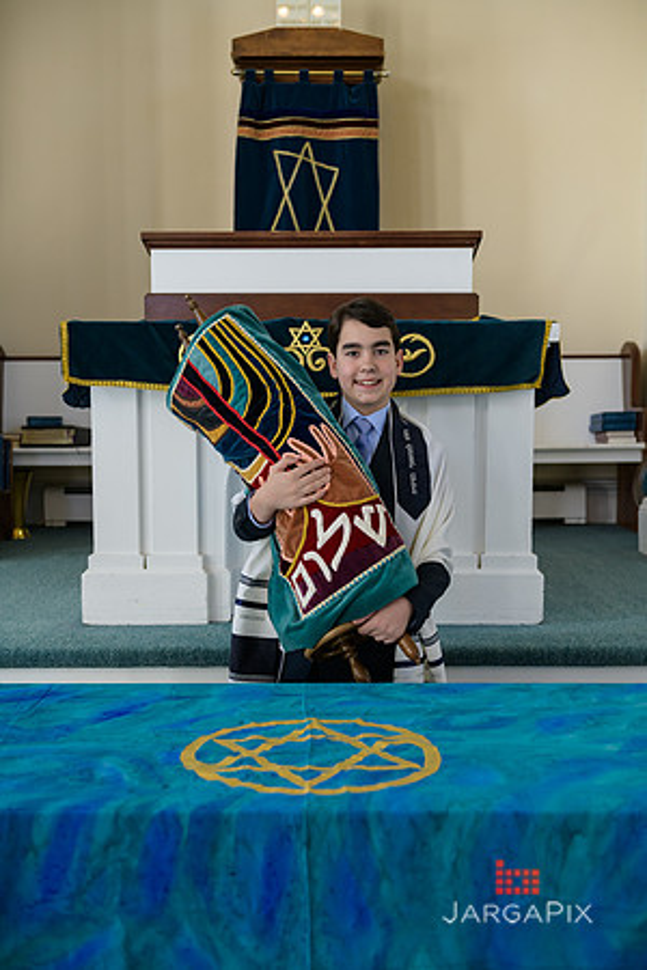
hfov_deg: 30.5
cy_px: 485
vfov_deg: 44.5
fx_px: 1186
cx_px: 324
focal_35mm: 44
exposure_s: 1/125
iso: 400
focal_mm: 44
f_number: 3.2
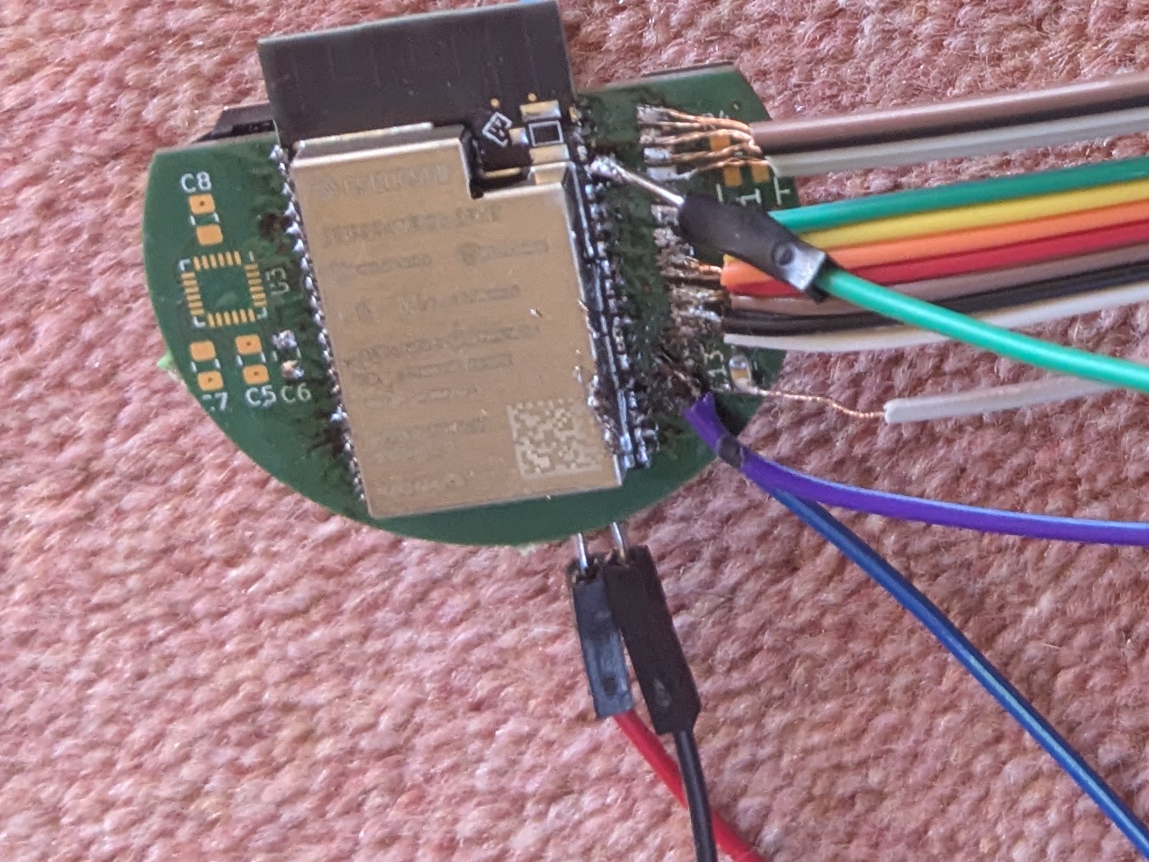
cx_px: 1111
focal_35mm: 83
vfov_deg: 16.6
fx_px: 2755
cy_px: -316
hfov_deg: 22.8
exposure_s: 1/99.9
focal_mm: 4.38
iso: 133
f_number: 1.73
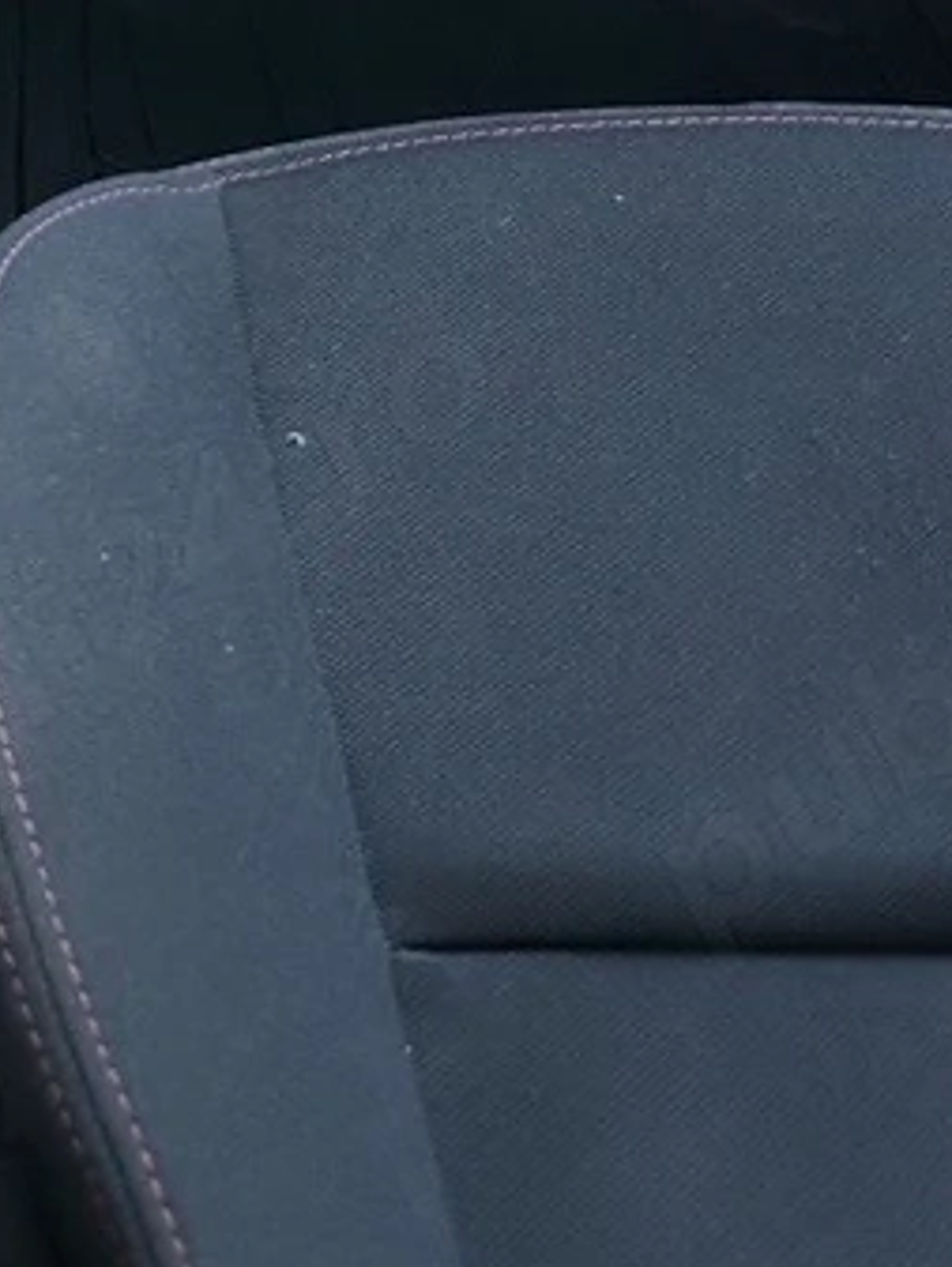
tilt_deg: -17.5
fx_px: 3481
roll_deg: +0.6
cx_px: -640
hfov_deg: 14.2
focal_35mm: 95
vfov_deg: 16.4
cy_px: -1177
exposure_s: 1/173
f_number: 1.78
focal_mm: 6.86
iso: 64
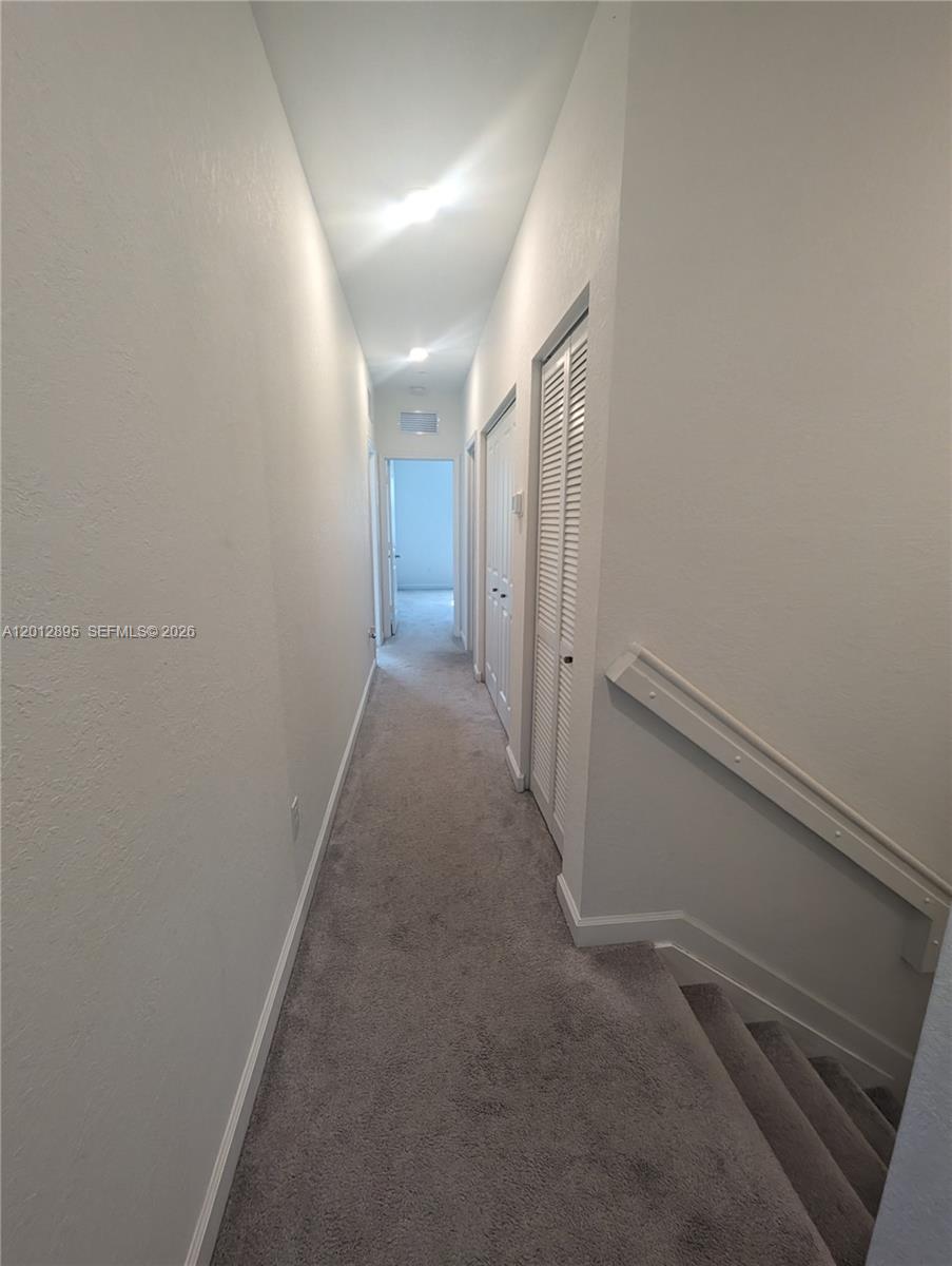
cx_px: 476
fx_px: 476
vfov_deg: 106.1
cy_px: 633
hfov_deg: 90.0
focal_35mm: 13
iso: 141
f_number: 2.2
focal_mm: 1.95
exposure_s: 1/60
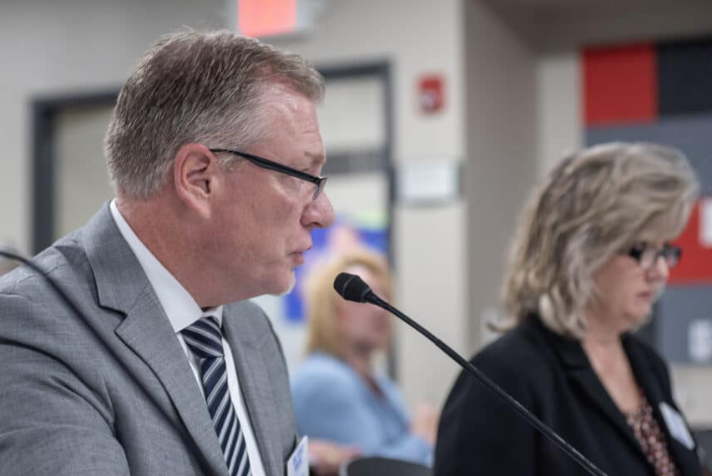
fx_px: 1900
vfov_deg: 14.3
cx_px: 293
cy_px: 256
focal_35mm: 96
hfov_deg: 21.2
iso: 800
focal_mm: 80
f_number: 4
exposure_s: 1/80
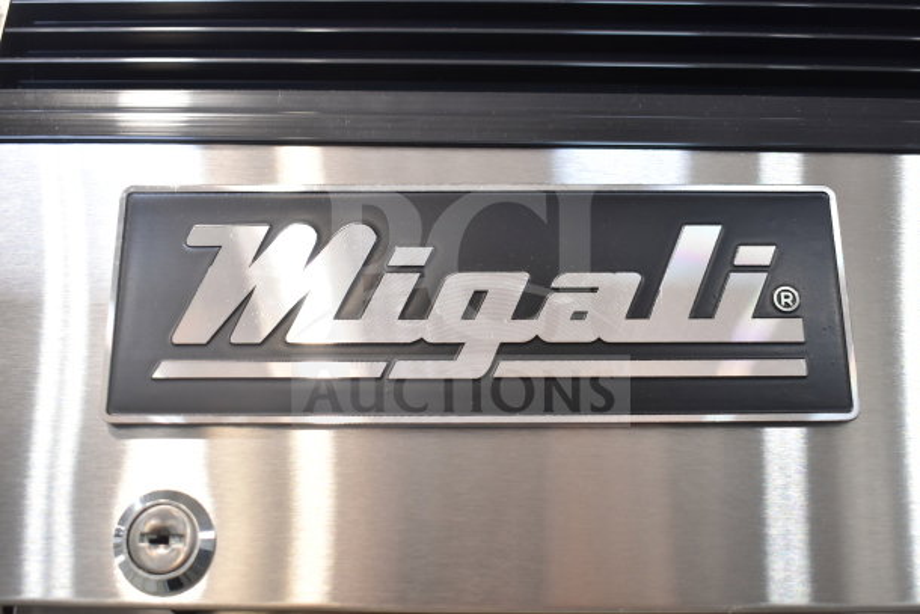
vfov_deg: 33.0
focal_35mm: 40
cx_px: 460
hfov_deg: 47.9
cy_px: 307
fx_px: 1035
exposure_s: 1/40
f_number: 4
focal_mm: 27
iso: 560
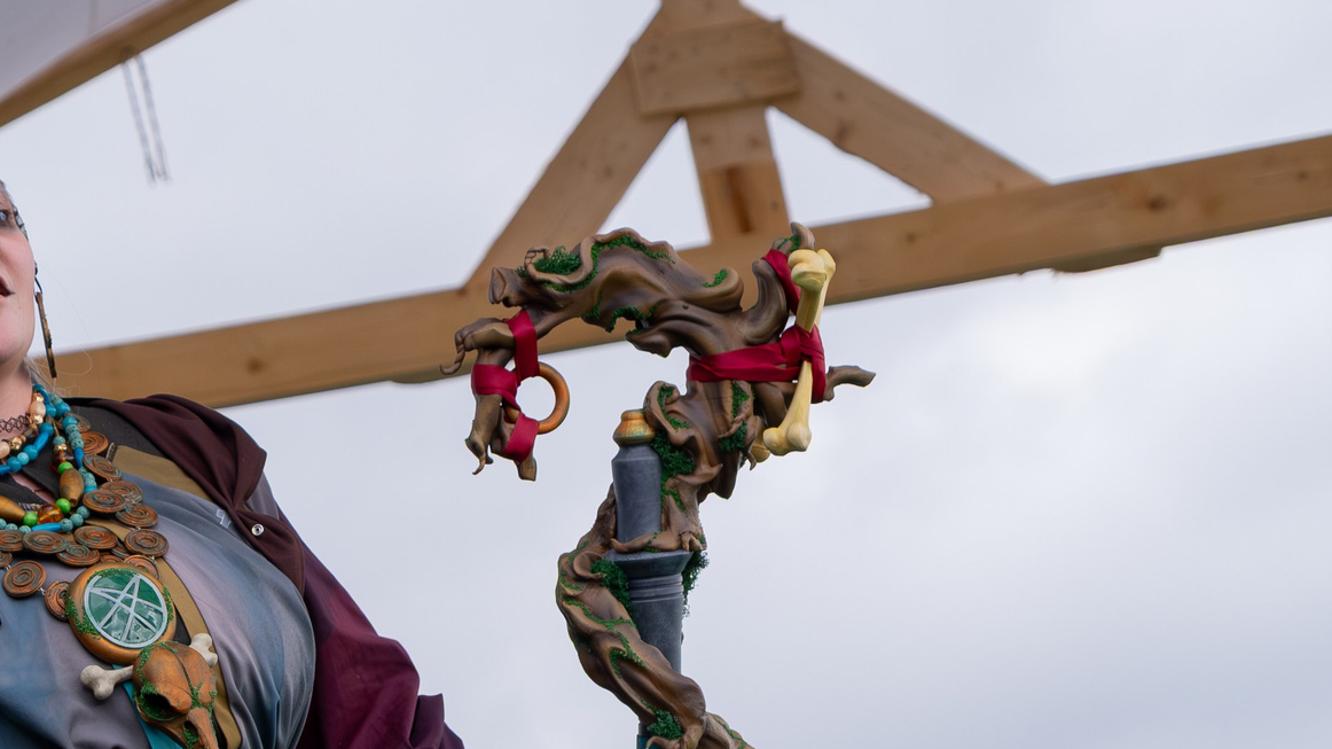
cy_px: 685
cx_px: 44
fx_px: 5544
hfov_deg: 13.5
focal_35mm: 157
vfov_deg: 7.7
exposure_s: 1/800
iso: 800
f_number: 3.6
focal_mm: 45.5
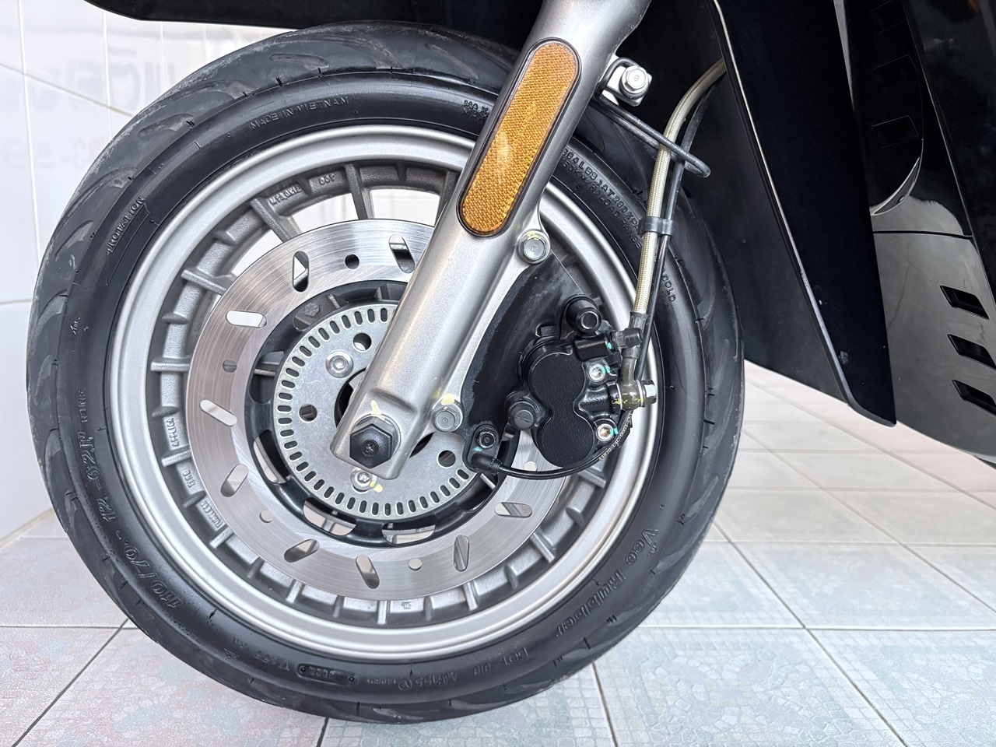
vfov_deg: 53.1
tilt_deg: -9.2
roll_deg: -0.4
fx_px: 748
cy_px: 374
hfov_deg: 67.3
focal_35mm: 26
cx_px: 498
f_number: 1.6
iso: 400
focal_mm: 5.96
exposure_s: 1/60
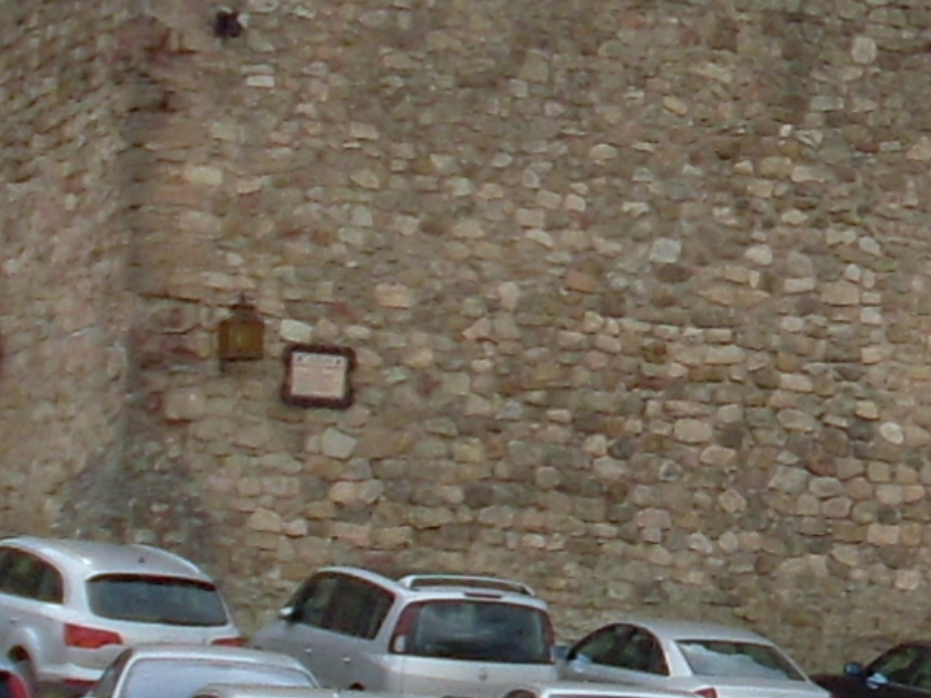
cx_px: 1489
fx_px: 5243
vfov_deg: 7.6
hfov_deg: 9.8
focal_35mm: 195
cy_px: 40
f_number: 7.7
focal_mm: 6.3
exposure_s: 1/125
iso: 80
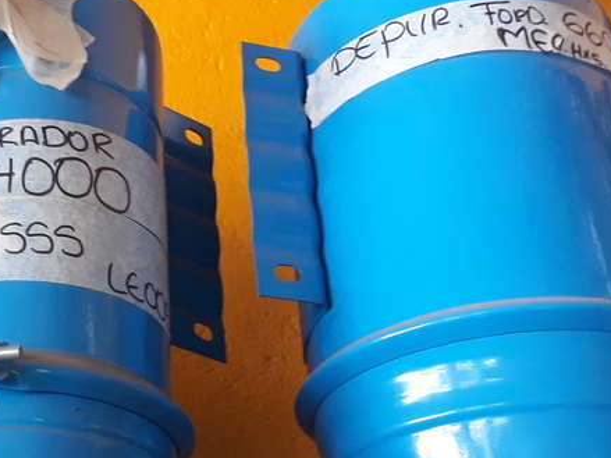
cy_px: 248
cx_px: 47
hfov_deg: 29.3
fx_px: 1112
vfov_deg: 23.3
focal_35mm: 63
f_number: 1.9
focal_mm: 3.6
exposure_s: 1/15
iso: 200
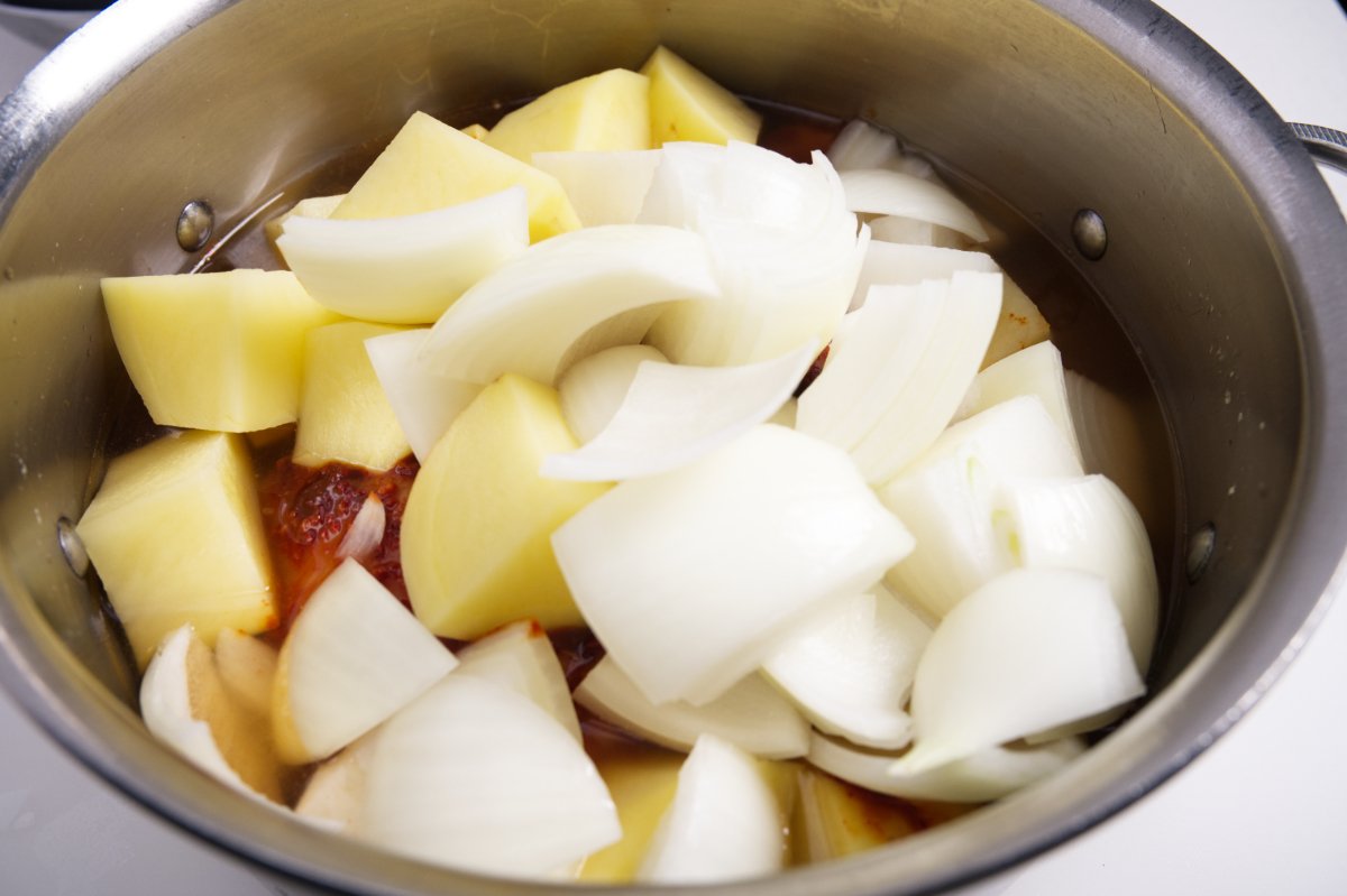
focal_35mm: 32
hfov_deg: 59.5
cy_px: 448
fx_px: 1178
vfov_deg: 41.7
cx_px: 674
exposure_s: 1/1250
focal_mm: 31.5
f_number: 8
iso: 1000
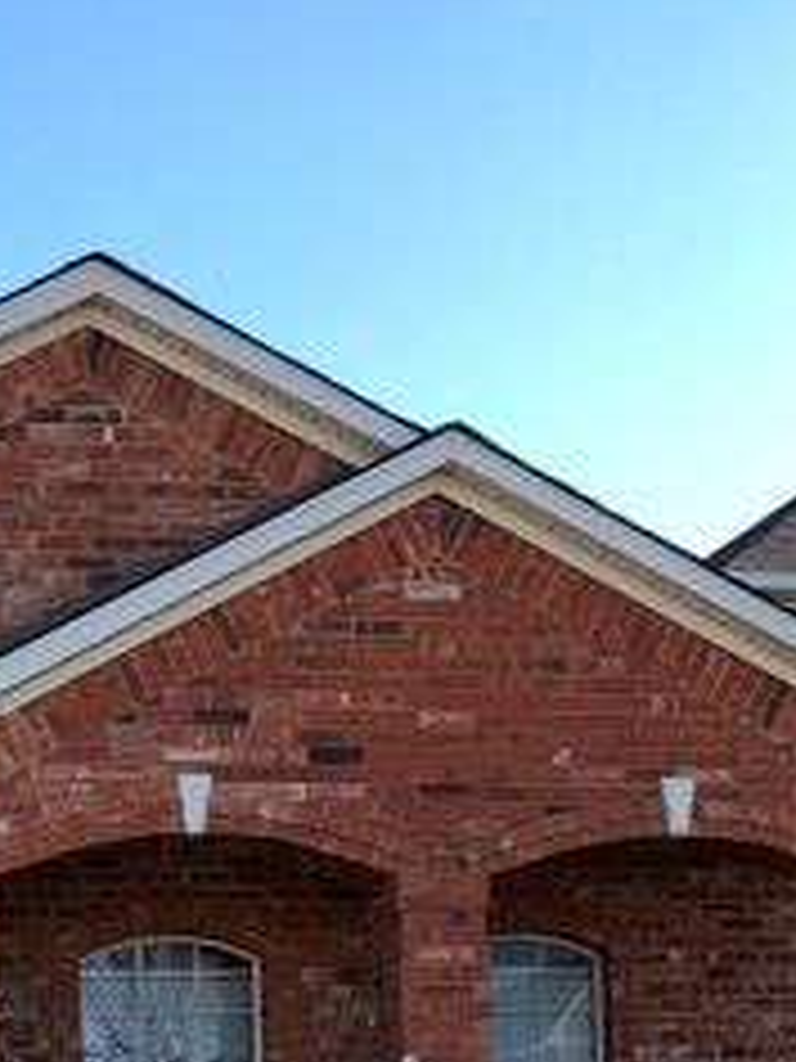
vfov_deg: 22.6
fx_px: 2422
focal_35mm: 79
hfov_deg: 17.8
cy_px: 1303
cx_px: -157
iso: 20
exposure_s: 1/676
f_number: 1.8
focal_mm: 4
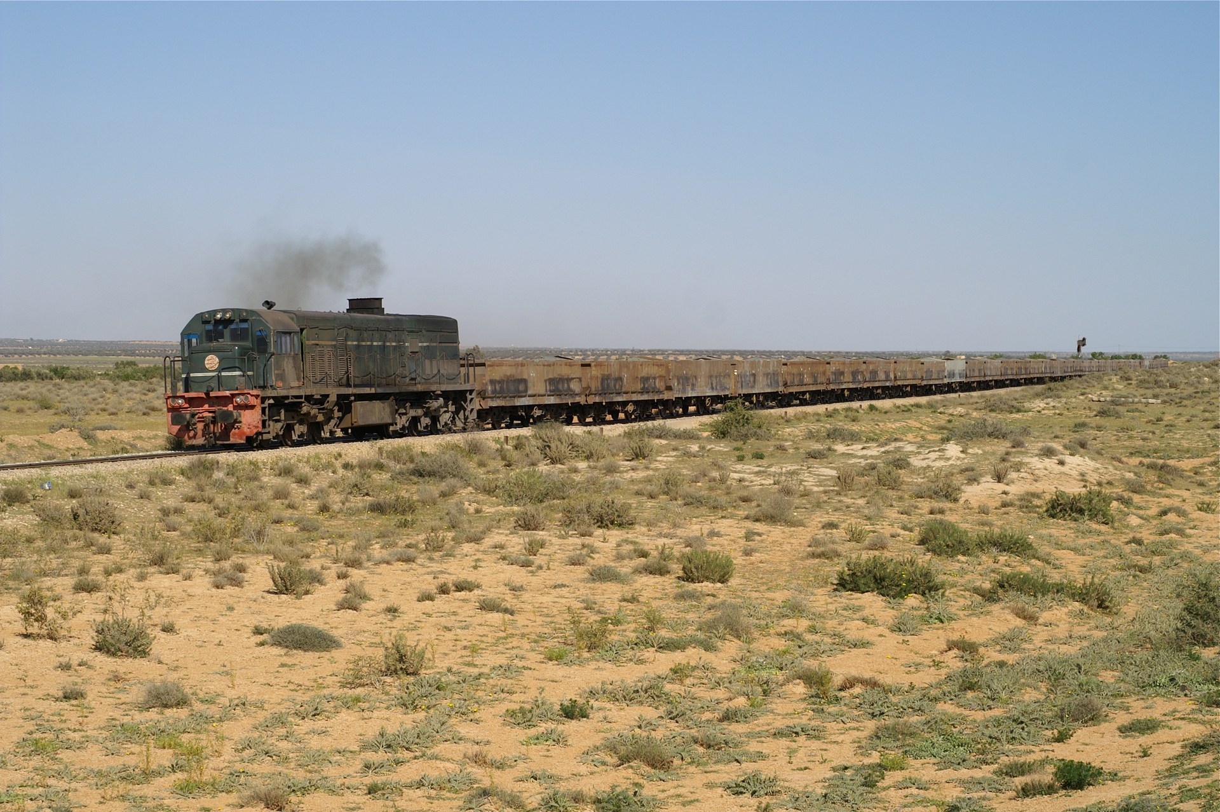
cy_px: 406
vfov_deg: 18.2
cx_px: 610
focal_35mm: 75
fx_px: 2540
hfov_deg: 27.0
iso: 100
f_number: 8
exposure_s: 1/500
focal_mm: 50
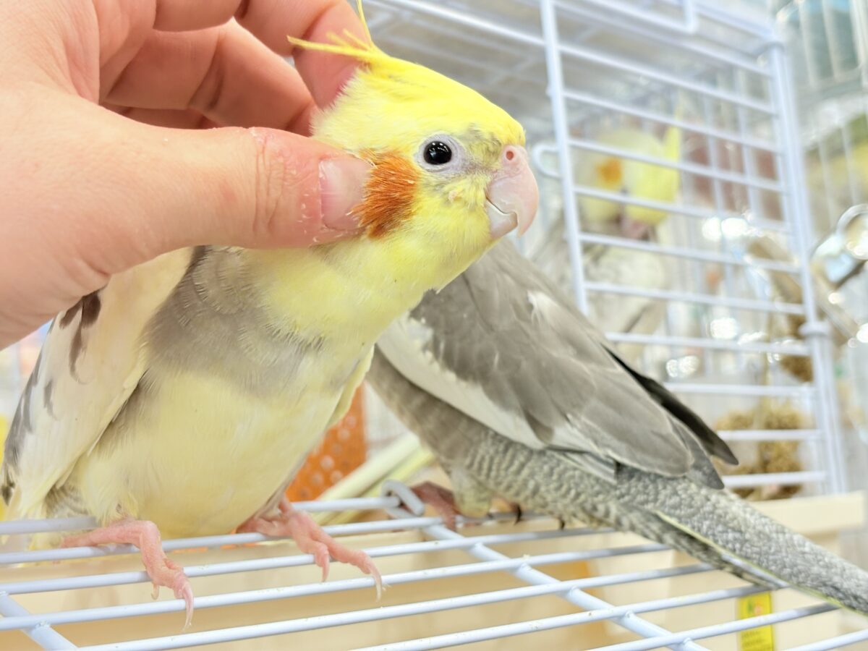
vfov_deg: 28.0
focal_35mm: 52
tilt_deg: +9.5
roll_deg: +5.8
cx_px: 434
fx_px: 1304
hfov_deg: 36.8
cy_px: 326
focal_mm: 5.96
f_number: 1.6
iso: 64
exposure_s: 1/50
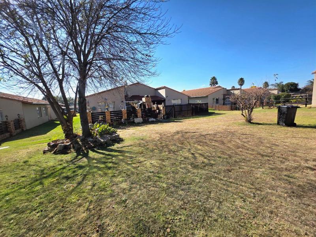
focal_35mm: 13
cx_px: 158
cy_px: 118
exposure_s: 1/1250
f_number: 1.9
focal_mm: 2.2
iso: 40
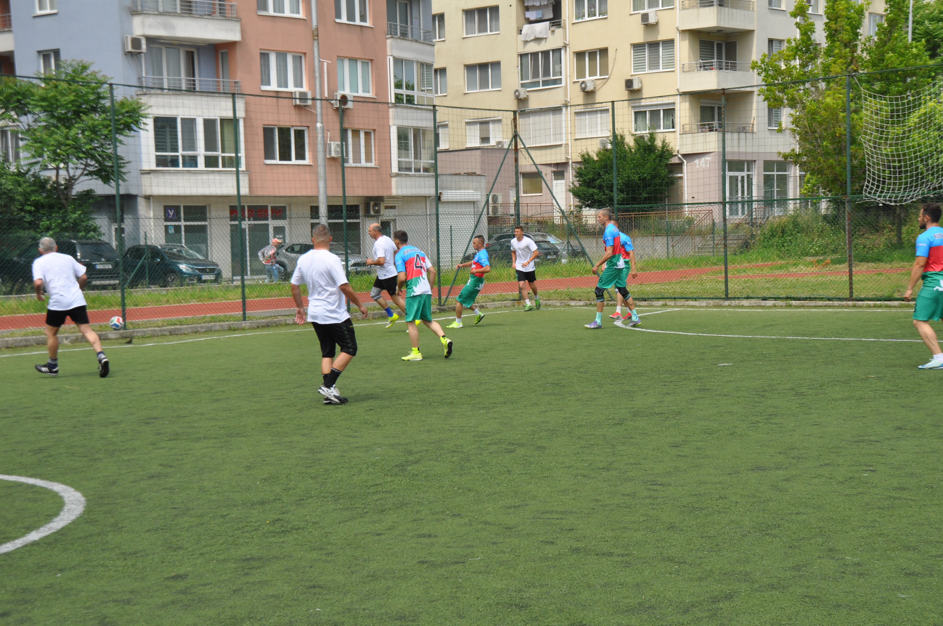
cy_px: 313
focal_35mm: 60
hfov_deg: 33.4
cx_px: 472
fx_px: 1570
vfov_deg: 22.6
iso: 200
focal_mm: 40
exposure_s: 1/320
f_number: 9
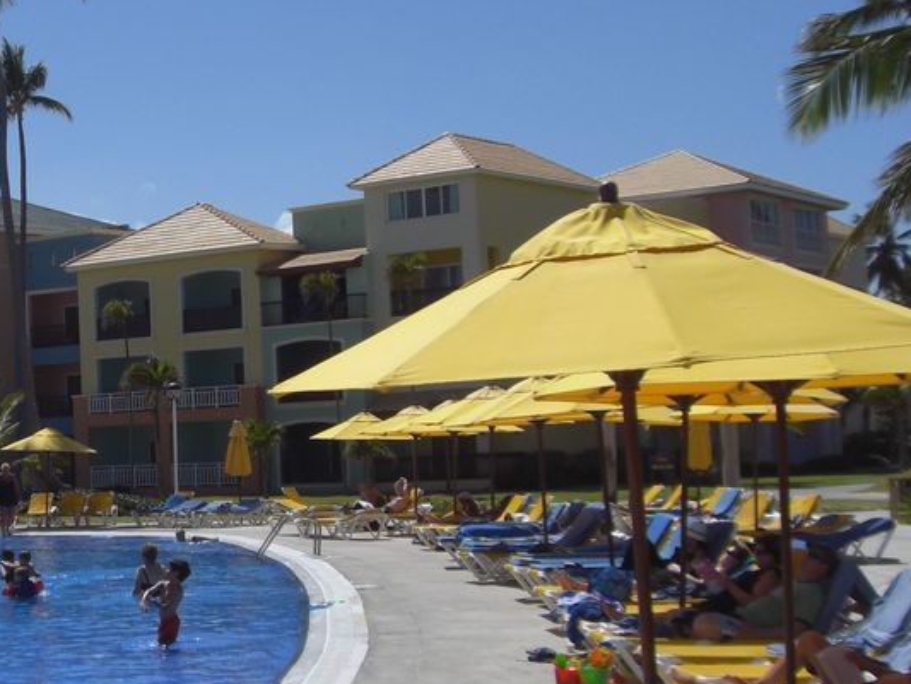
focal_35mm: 73
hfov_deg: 25.9
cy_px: 323
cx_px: 118
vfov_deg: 20.2
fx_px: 1922
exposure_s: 1/320
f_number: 8
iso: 64
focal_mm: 6.2
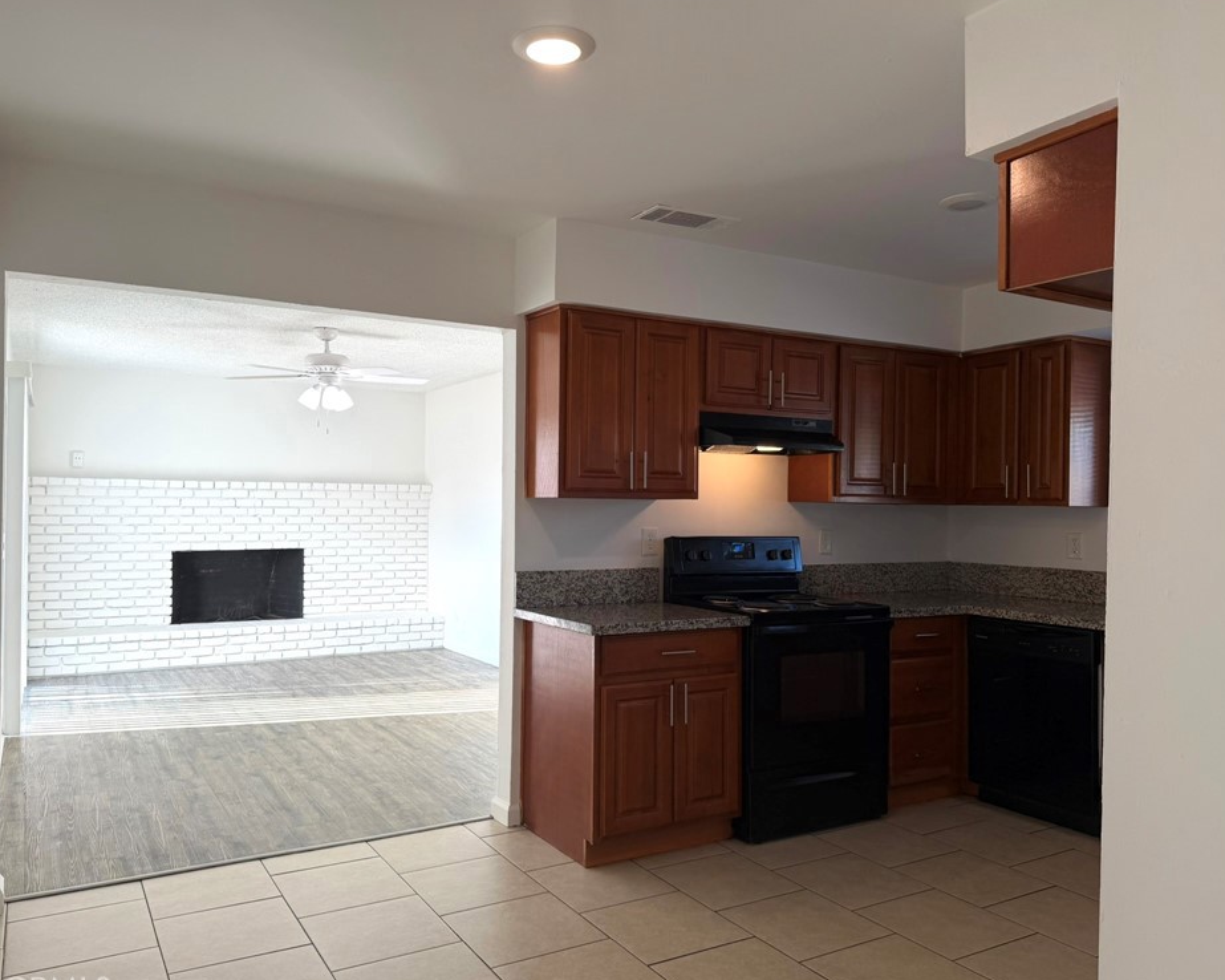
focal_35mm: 26
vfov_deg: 54.9
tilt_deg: +0.1
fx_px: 942
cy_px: 498
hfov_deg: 66.0
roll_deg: -0.4
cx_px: 584
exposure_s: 1/168
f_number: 1.78
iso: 64
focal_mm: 6.76
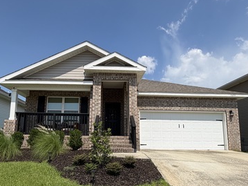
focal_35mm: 26
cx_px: 115
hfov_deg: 67.2
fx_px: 186
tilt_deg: +8.6
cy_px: 114
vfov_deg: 52.6
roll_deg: -0.4
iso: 20
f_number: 2.2
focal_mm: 2.22
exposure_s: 1/1259
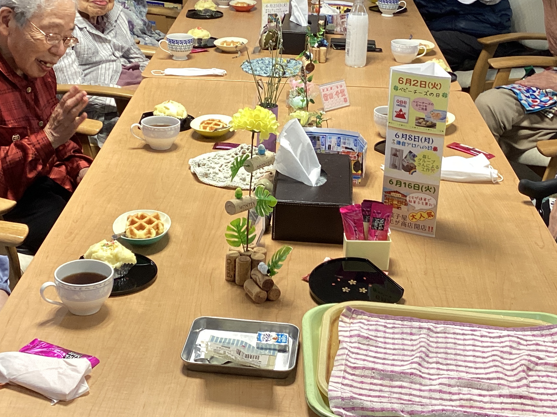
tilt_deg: -20.2
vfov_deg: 24.7
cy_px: 145
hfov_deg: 32.7
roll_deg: -1.8
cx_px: 267
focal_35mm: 59
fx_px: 949
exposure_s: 1/50
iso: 125
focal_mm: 3.3
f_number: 2.4
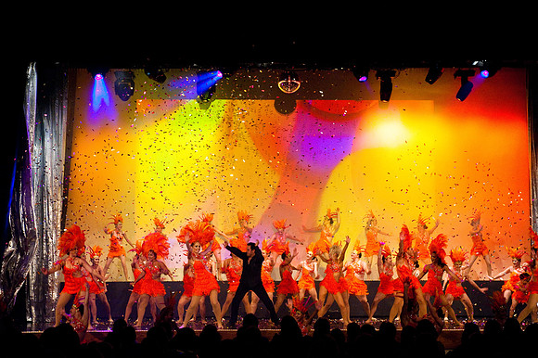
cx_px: 269
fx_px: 1045
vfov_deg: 19.4
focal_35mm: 70
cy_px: 179
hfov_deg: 28.9
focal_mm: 70
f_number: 5.6
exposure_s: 1/200
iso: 3200
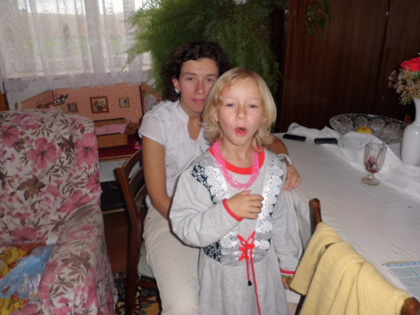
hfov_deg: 61.7
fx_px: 352
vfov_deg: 48.2
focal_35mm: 29
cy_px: 158
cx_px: 210
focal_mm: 5.3
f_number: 3.4
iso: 100
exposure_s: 1/60
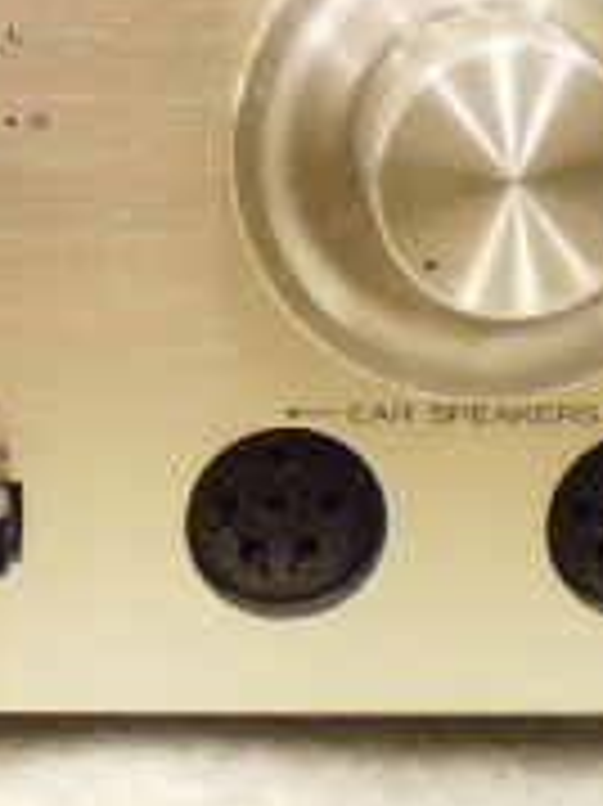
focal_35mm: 129
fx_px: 3000
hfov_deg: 11.4
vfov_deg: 15.1
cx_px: 22
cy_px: 23
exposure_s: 1/30
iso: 400
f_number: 3.1
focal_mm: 6.3
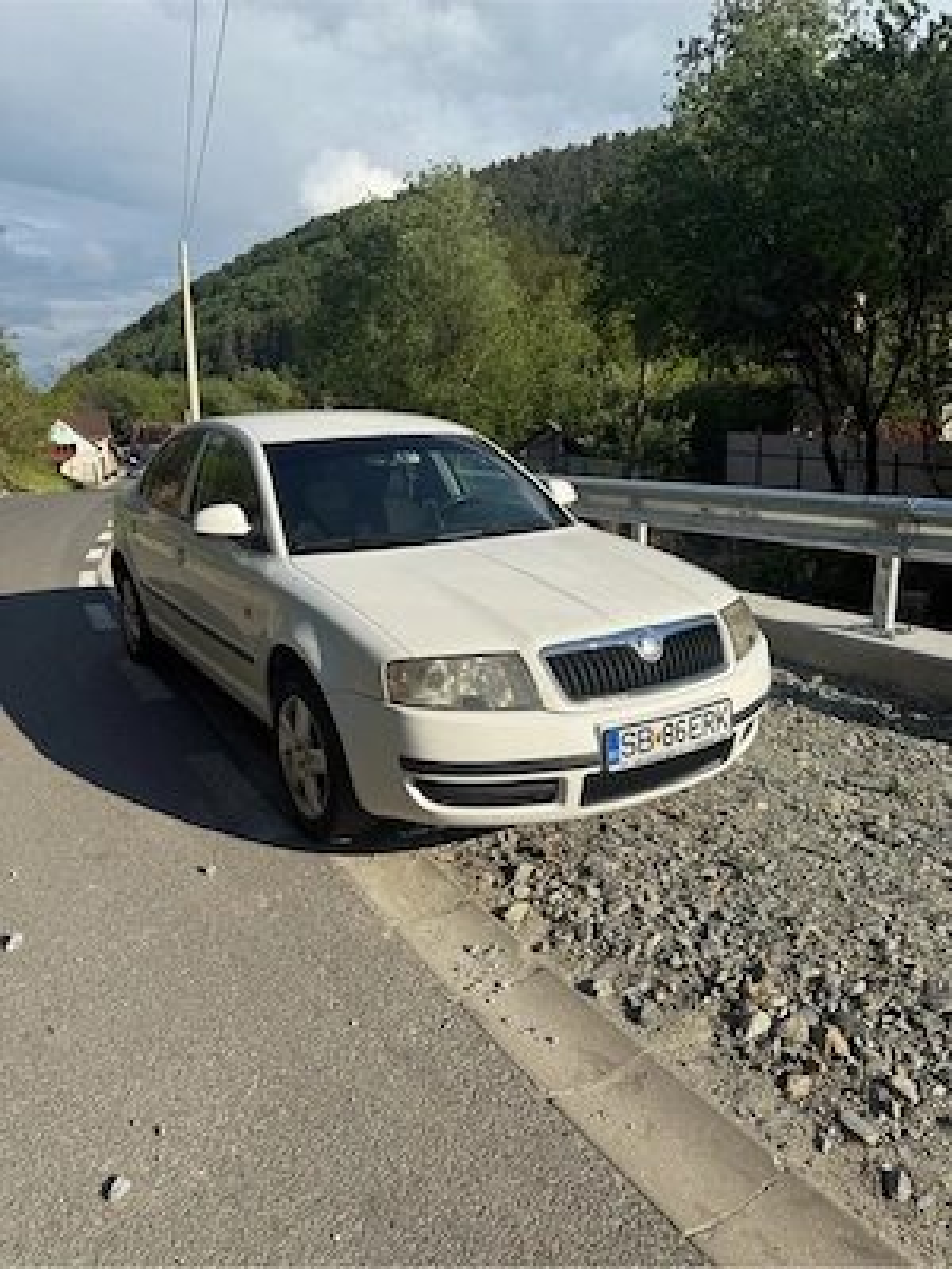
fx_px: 880
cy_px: 634
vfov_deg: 71.6
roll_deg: +1.3
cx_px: 476
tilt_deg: -13.0
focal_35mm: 24
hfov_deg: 56.8
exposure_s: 1/4975
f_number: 1.78
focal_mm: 6.76
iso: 80
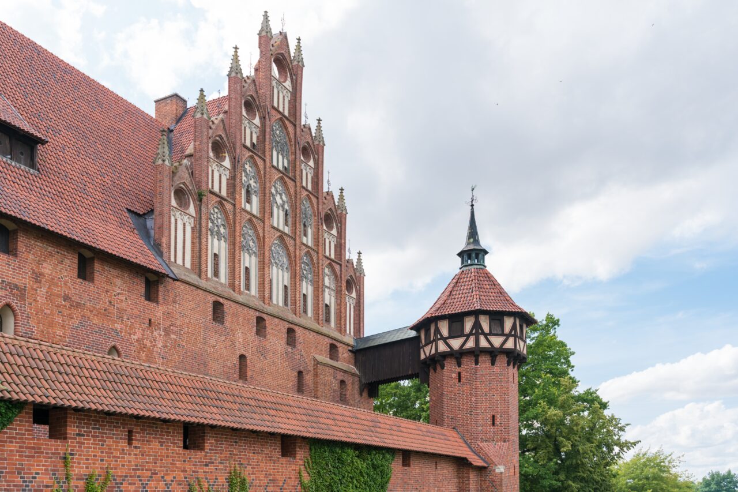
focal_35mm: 35
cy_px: 246
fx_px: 717
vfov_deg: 37.8
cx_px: 369
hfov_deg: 54.4
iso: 100
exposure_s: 1/400
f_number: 5
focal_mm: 35
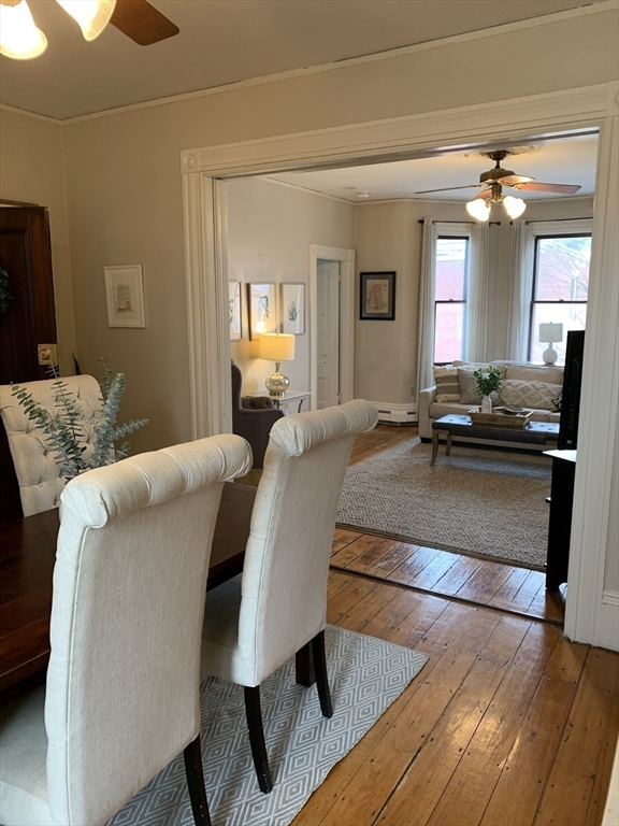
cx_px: 310
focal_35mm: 26
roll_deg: +1.1
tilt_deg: -9.2
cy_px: 413
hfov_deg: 53.1
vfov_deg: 67.3
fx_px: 620
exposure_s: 1/60
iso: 125
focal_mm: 4.25
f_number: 1.8
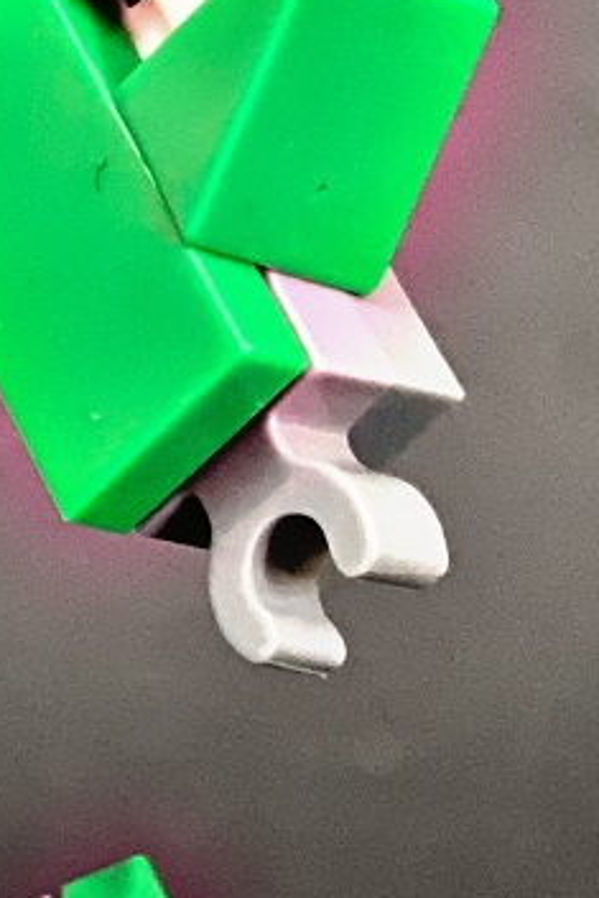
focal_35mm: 262
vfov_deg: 7.8
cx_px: -992
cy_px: 776
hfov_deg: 5.1
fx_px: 6532
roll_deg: +0.1
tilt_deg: -9.2
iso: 400
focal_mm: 6
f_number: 2
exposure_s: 1/32
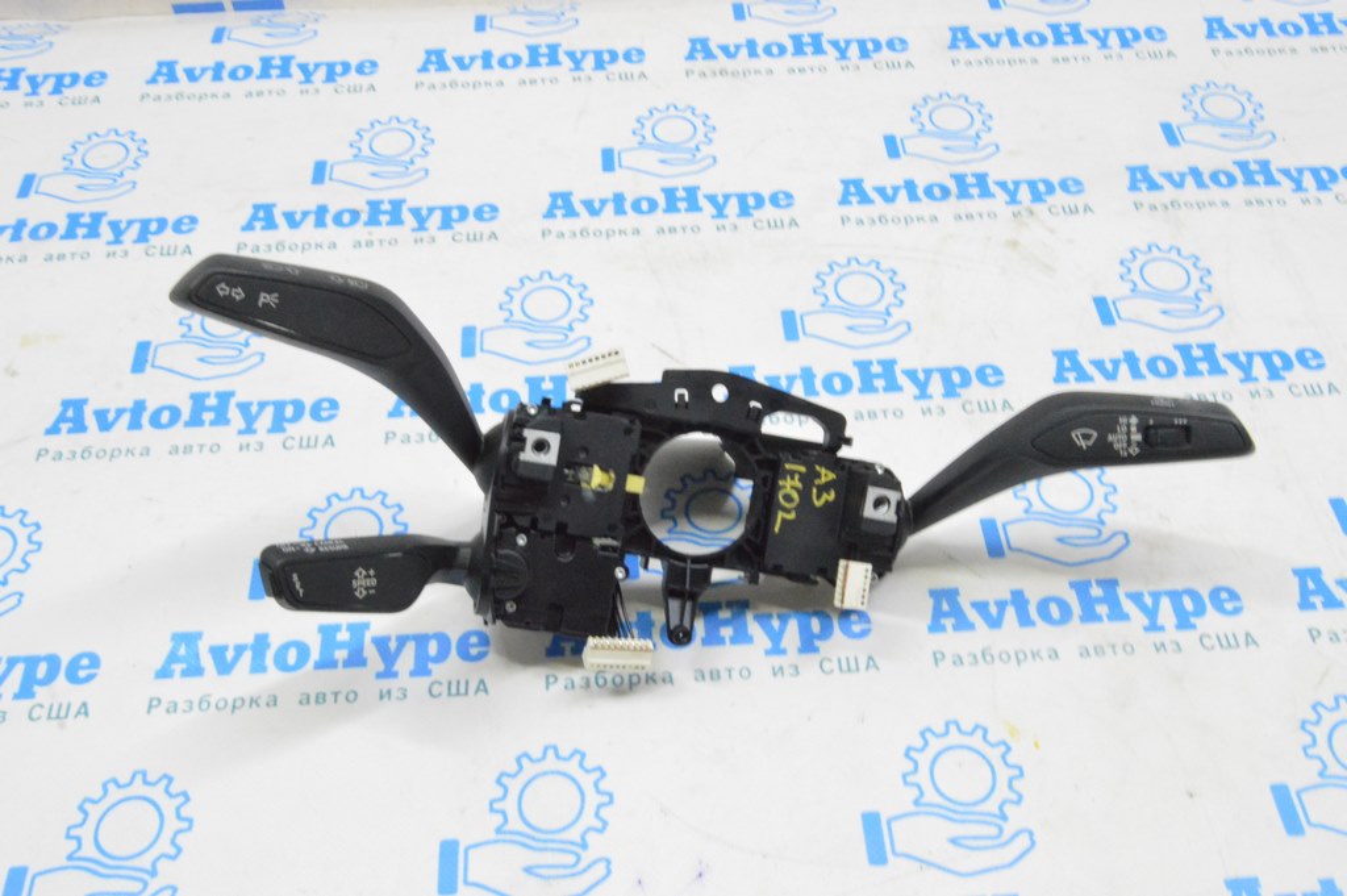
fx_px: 1290
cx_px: 674
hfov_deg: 55.1
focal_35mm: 34
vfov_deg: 38.3
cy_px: 448
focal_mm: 23
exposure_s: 1/15
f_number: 20
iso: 6400
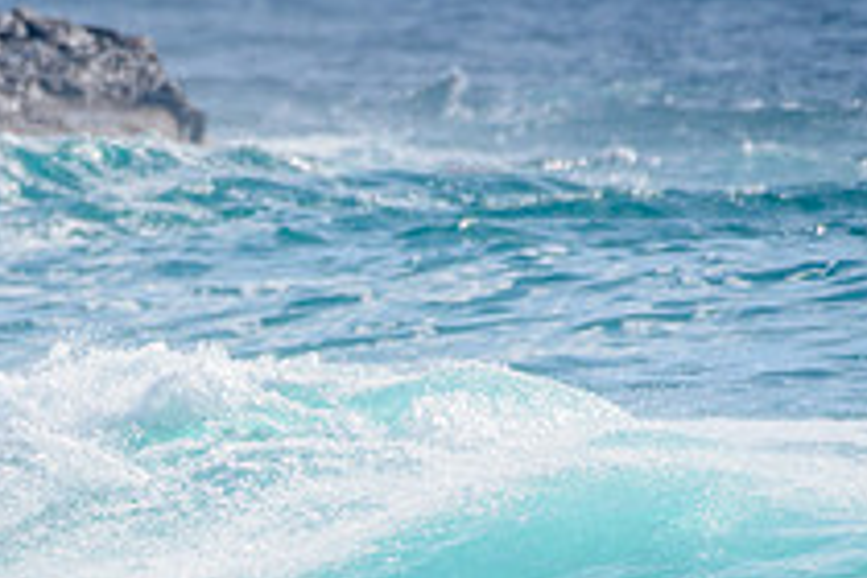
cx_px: -304
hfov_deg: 1.2
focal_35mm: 1696
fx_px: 40842
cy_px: 478
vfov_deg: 0.8
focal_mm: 500
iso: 110
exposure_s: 1/2000
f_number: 5.6
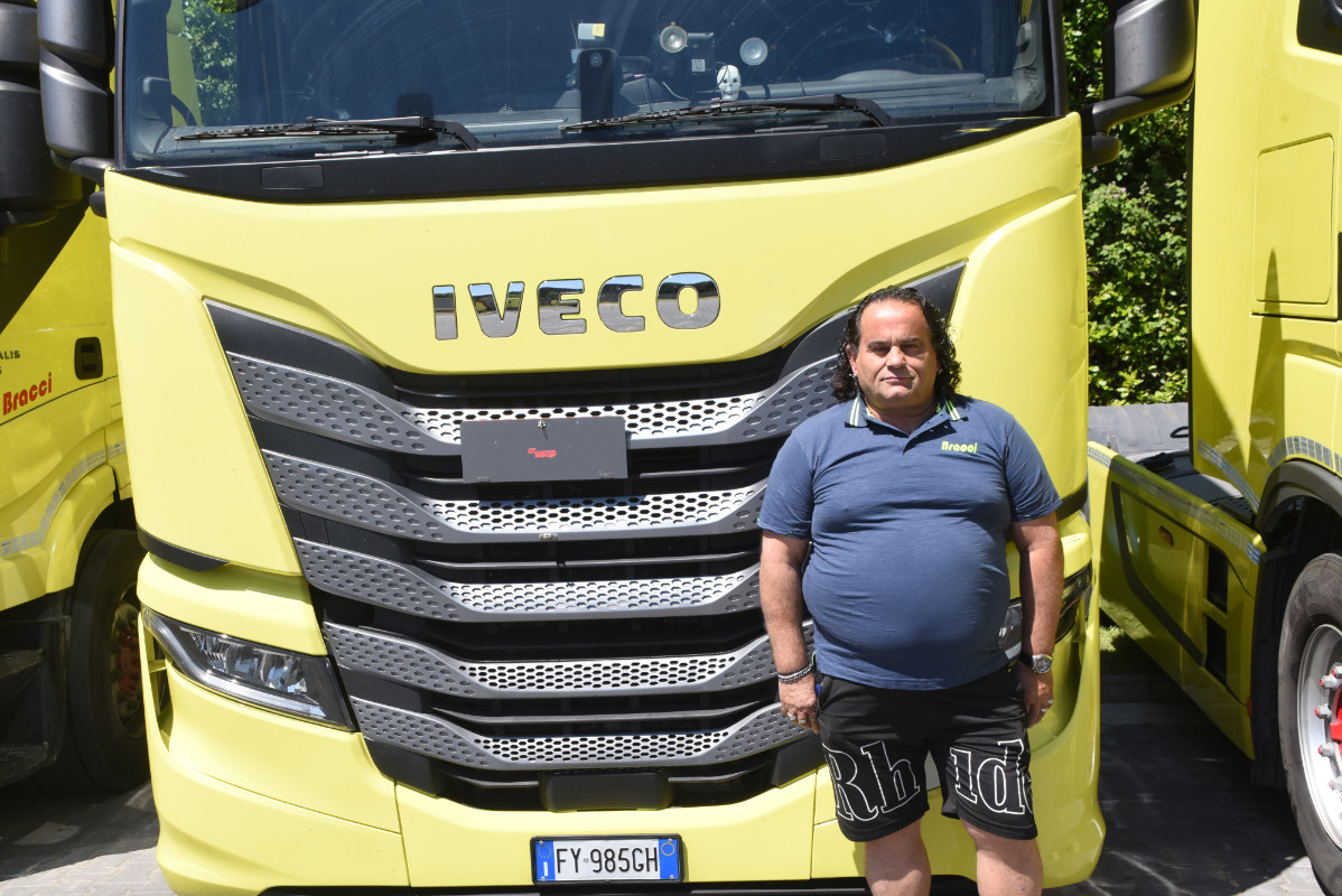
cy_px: 448
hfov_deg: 42.7
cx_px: 671
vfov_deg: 29.3
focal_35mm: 46
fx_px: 1716
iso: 800
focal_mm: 46
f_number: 13
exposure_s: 1/640
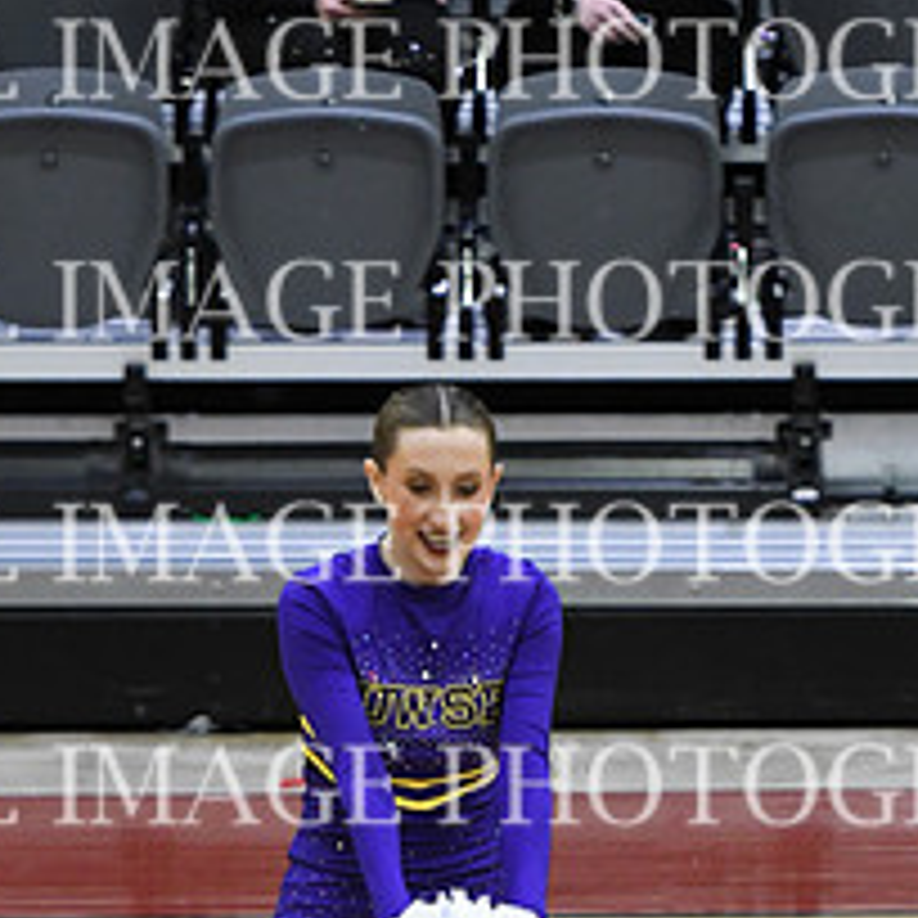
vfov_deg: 3.4
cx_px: 407
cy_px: 1148
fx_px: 15212
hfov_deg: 3.5
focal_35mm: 507
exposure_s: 1/400
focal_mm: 140
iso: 3200
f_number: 2.8
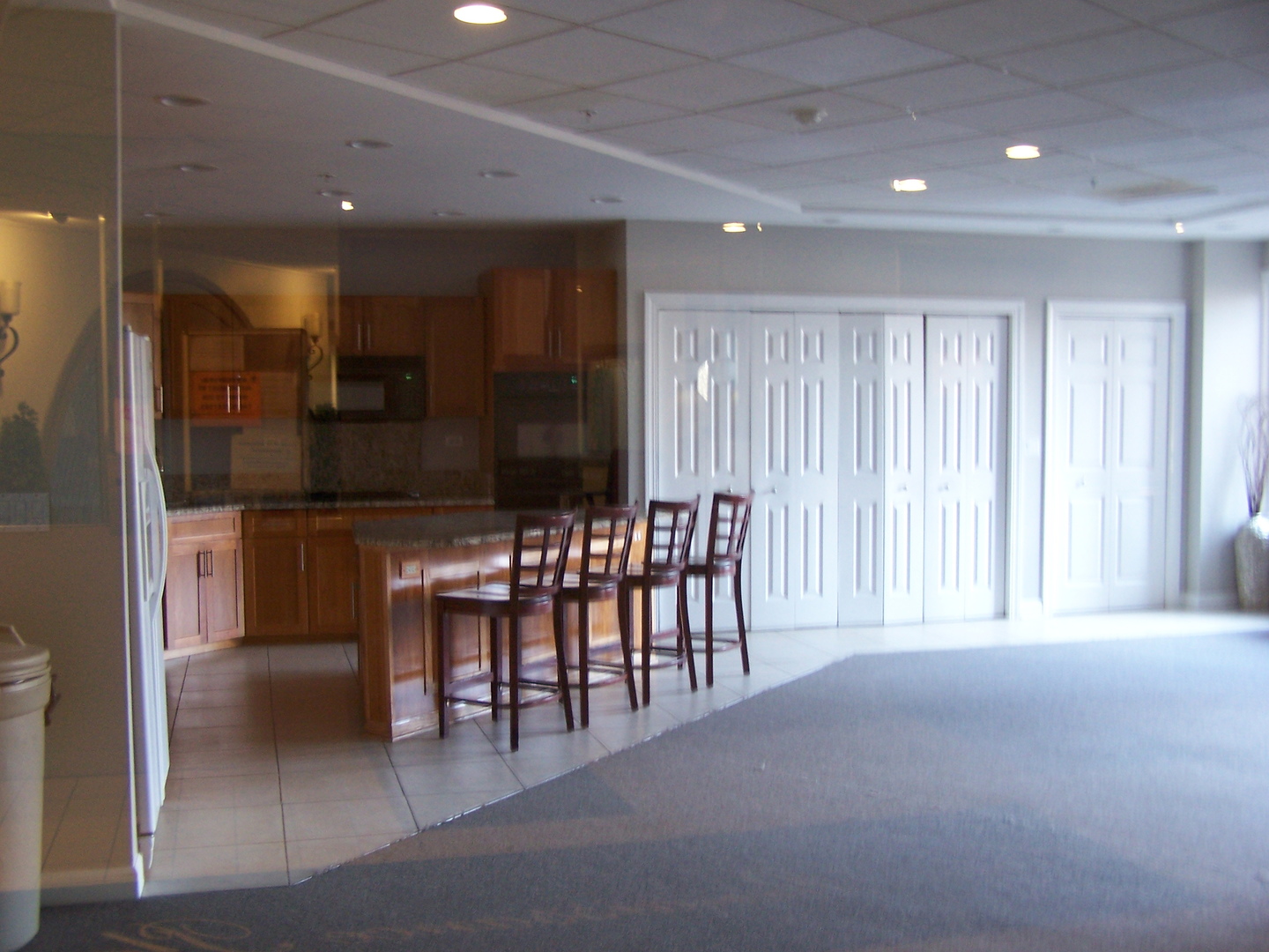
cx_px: 634
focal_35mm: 38
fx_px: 1393
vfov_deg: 37.7
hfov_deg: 49.0
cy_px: 476
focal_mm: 6.3
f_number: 2.8
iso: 140
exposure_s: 1/10
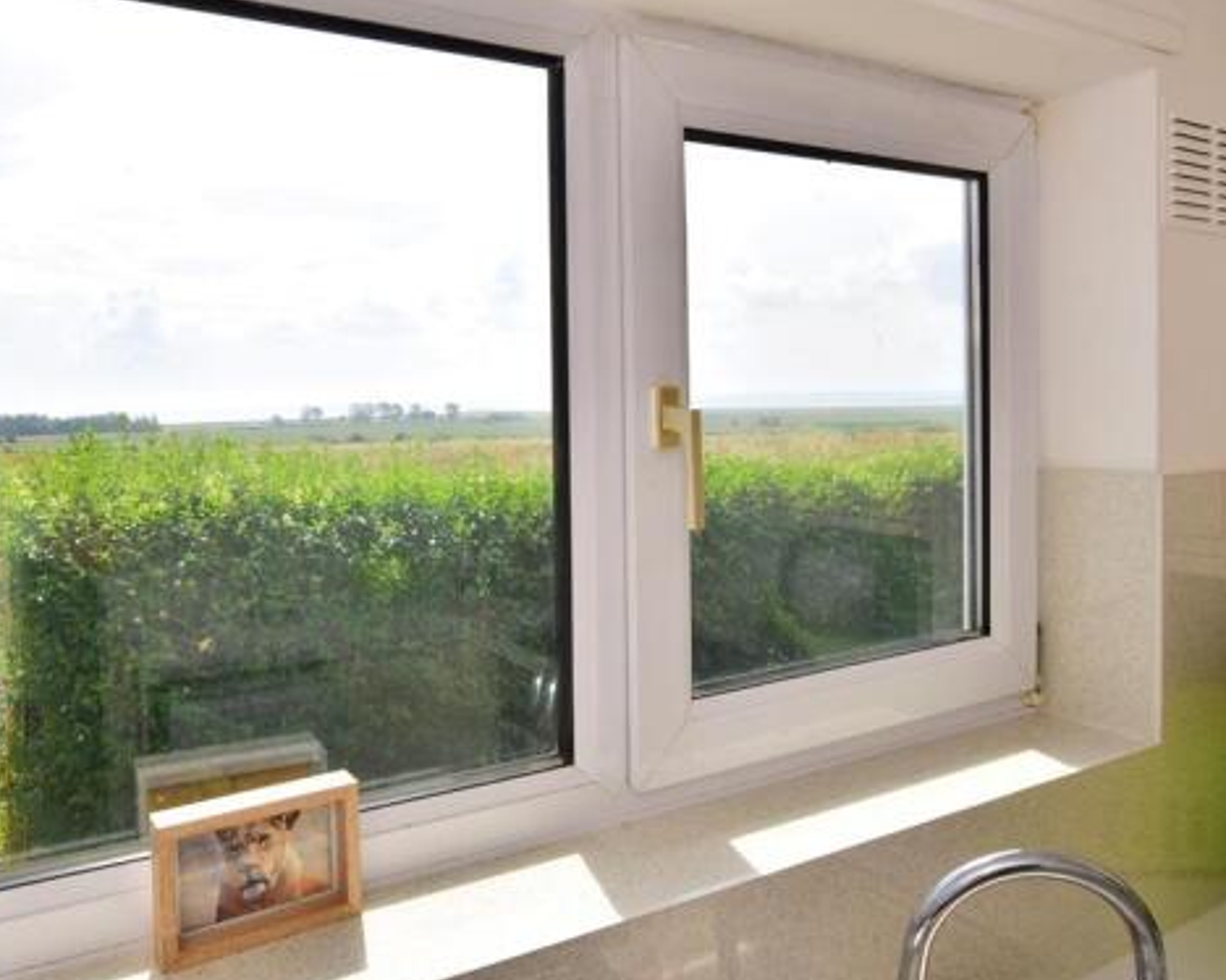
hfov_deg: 66.2
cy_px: 439
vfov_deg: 55.4
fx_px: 931
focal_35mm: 26
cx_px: 495
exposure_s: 1/200
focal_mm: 13
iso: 400
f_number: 22
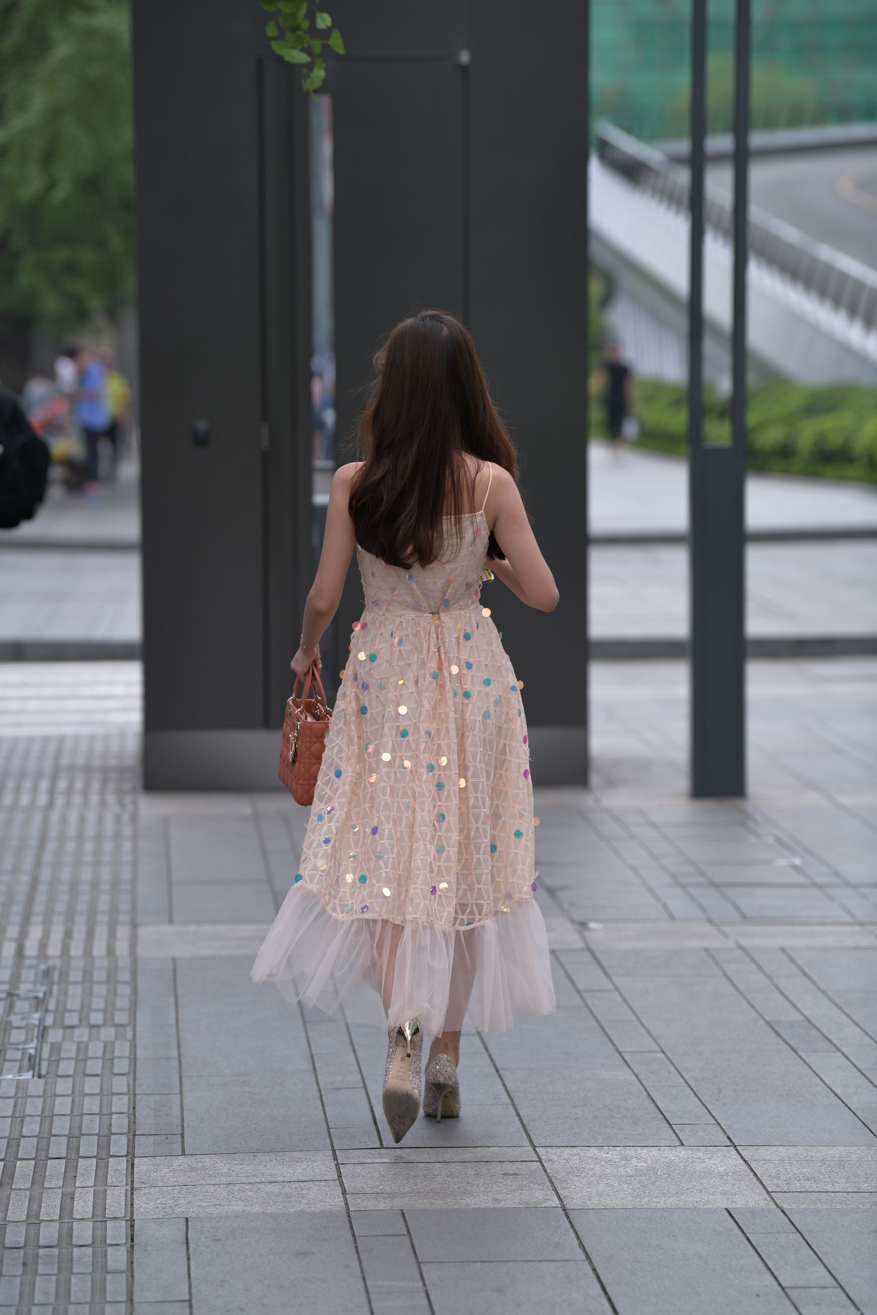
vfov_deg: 13.2
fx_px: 5663
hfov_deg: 8.9
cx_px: 438
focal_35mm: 155
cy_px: 658
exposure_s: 1/640
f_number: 4
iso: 140
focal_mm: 155
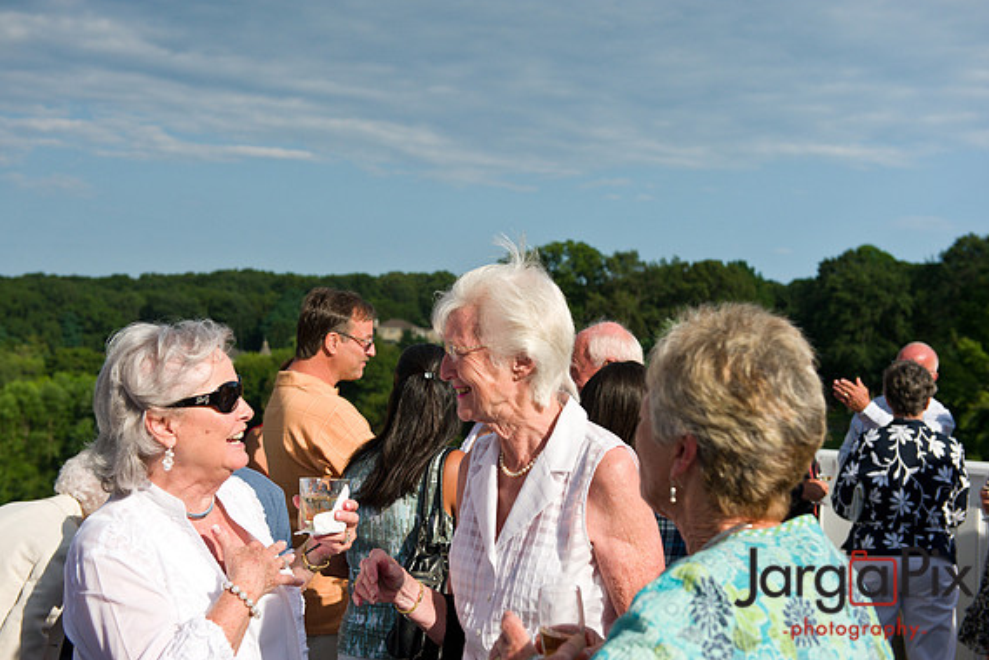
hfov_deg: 40.3
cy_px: 329
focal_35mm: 49
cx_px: 491
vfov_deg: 27.5
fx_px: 1346
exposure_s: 1/3200
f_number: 5
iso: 400
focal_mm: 48
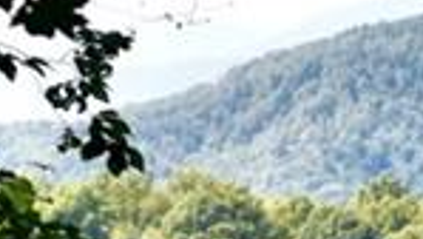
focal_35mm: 595
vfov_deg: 2.0
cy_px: 196
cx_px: 437
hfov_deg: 3.6
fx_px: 6673
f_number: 5.6
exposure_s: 1/200
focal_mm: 55
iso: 800
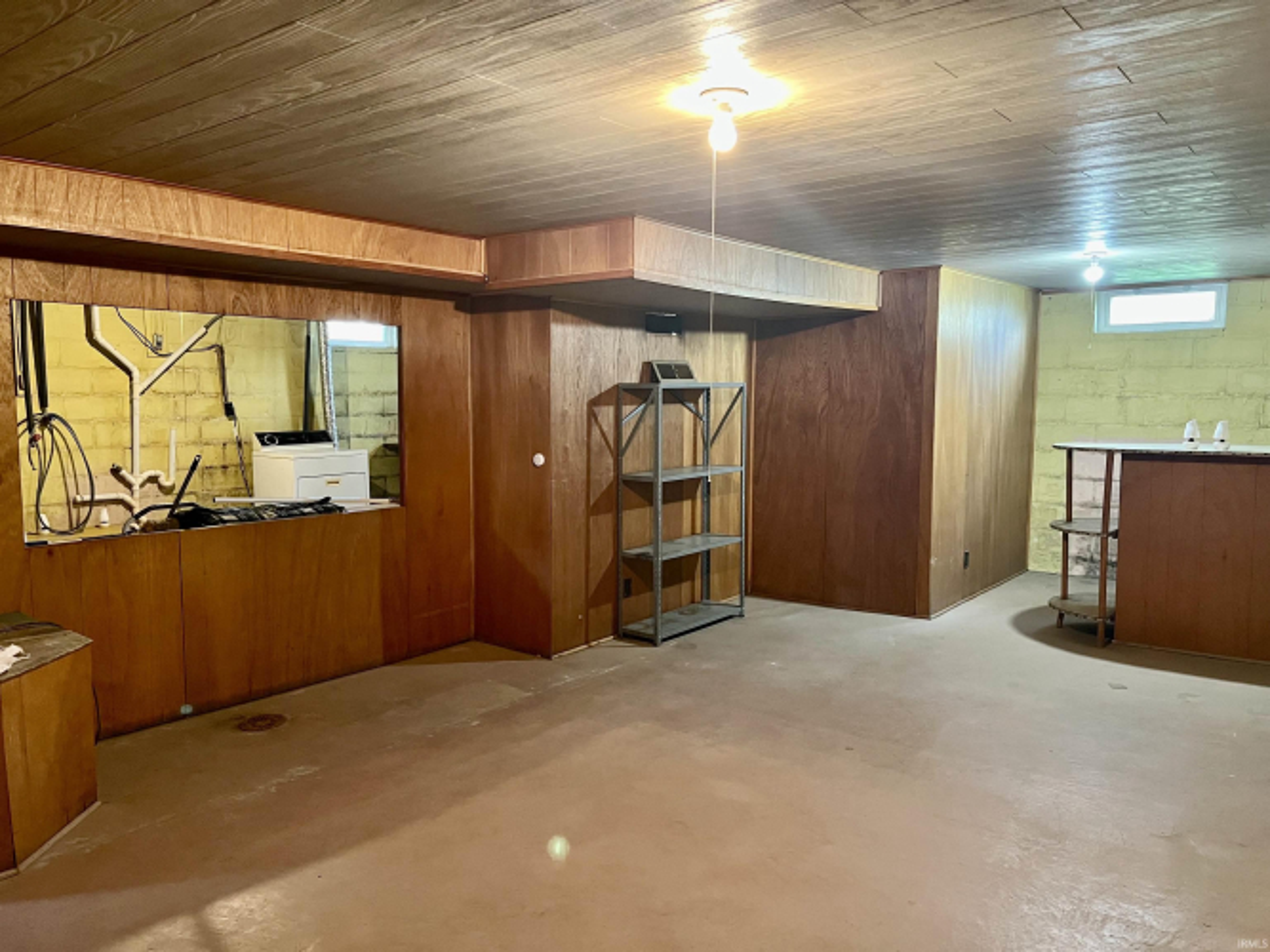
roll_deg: +0.2
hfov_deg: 67.3
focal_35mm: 26
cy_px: 476
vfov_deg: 53.0
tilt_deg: -5.6
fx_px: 954
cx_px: 635
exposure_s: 1/40
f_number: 1.5
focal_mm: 5.7
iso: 500
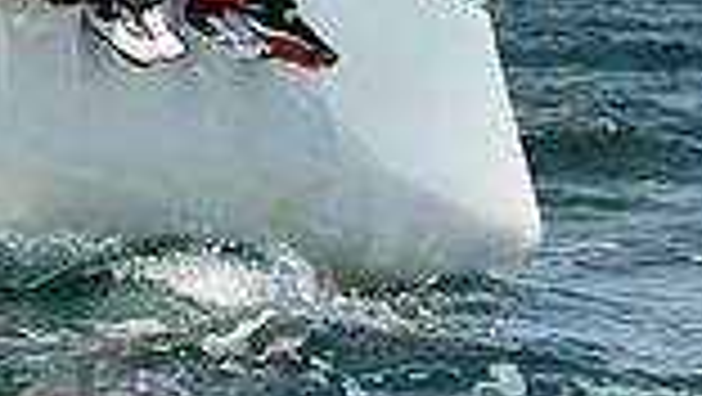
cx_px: -441
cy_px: -227
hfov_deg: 7.7
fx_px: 5085
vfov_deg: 4.4
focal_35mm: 273
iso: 320
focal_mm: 70
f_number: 7.1
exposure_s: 1/1600
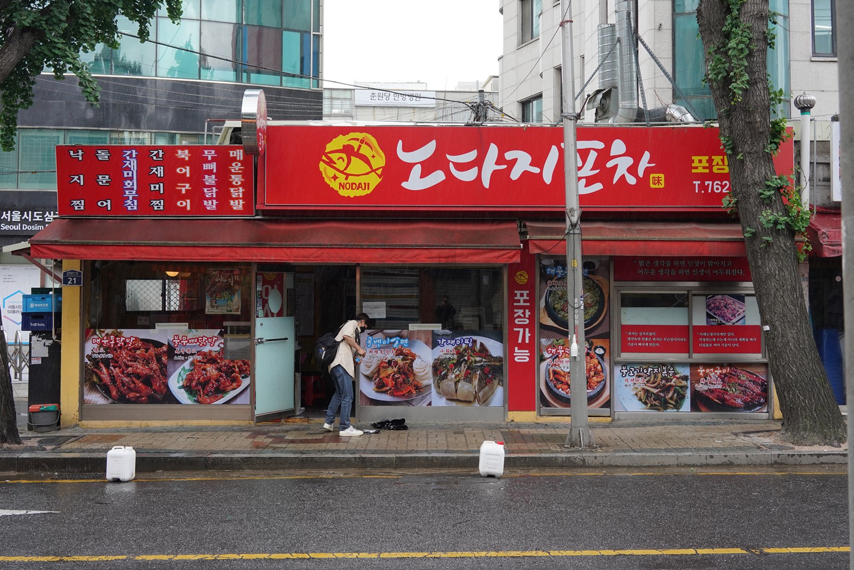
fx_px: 1091
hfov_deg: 42.7
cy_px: 217
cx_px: 439
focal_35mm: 46
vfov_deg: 29.1
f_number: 7.1
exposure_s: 1/100
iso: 640
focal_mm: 35
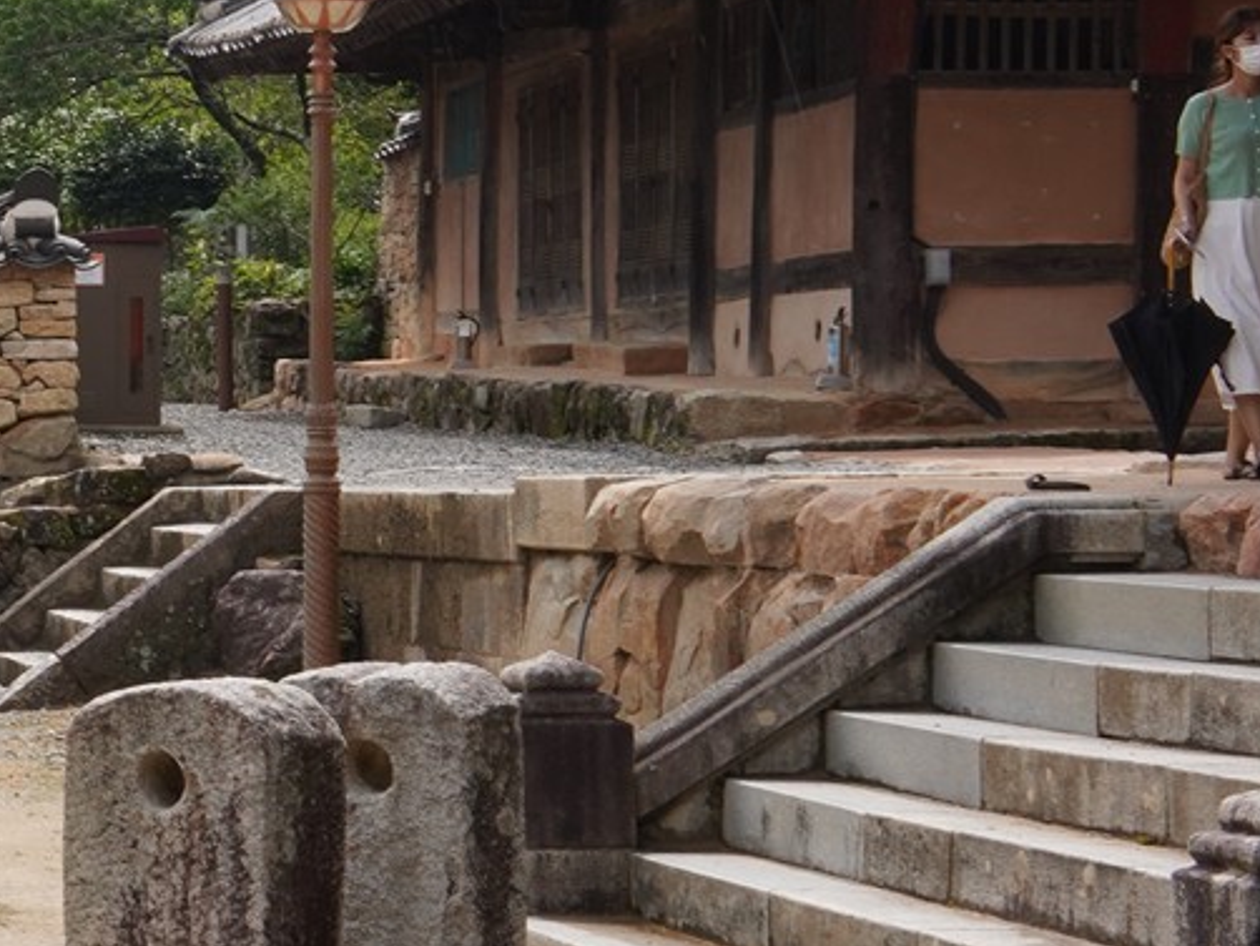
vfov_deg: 11.1
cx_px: -1001
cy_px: 316
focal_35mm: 134
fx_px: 4880
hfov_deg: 13.3
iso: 400
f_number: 18
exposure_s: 1/100
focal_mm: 35
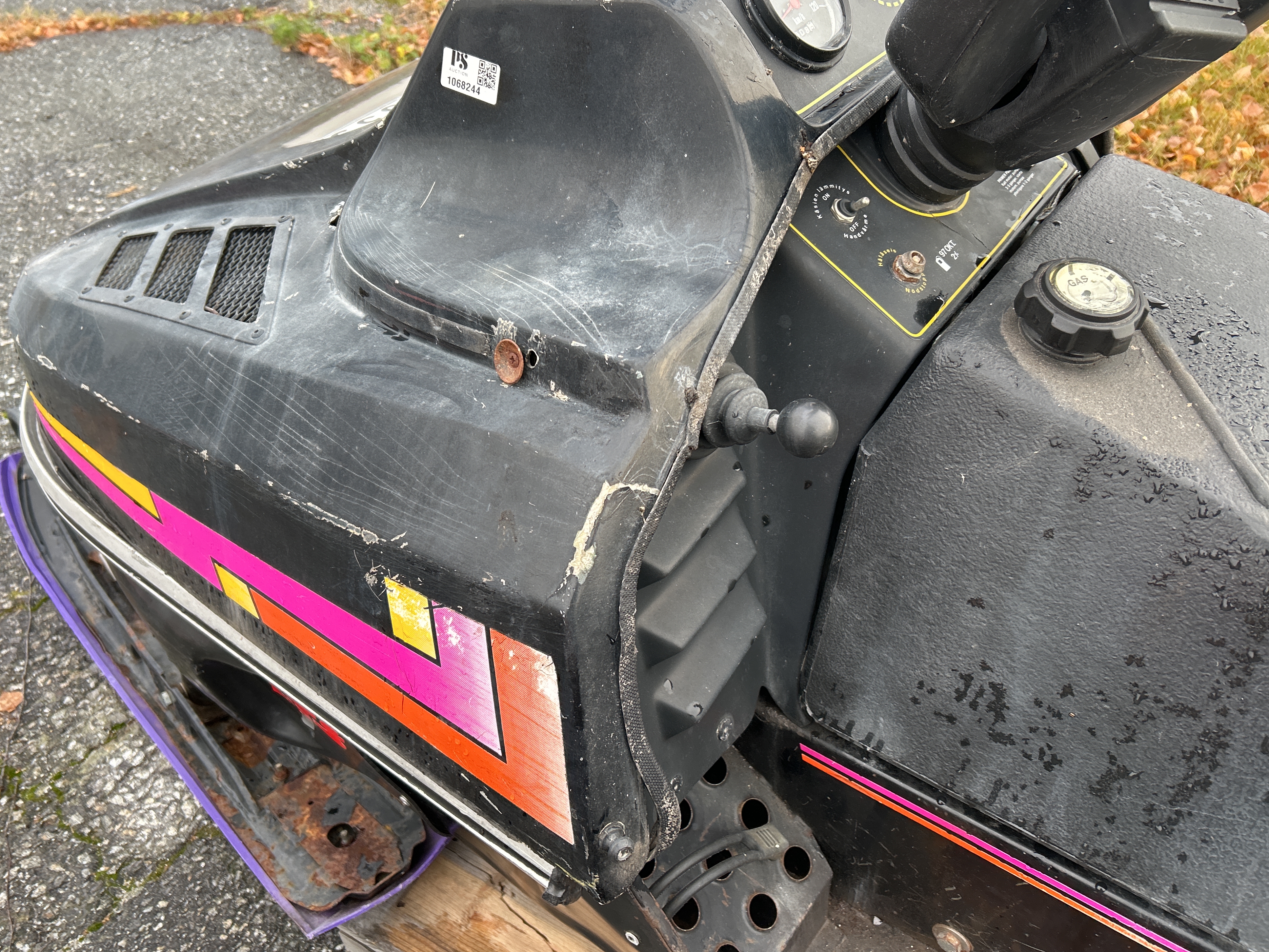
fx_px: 1026
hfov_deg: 63.4
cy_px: 465
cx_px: 591
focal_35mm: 28
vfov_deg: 49.7
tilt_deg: -43.8
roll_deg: +8.2
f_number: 1.5
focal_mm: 5.7
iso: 64
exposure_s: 1/121
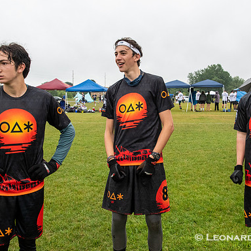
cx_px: 144
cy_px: 118
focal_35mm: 47
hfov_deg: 36.0
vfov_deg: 36.0
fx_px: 386
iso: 1600
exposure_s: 1/800
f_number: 5.6
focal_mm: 23
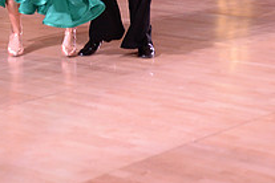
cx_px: 46
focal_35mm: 134
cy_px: -105
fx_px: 1024
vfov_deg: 9.9
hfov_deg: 15.2
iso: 2000
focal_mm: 48
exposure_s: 1/250
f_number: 4
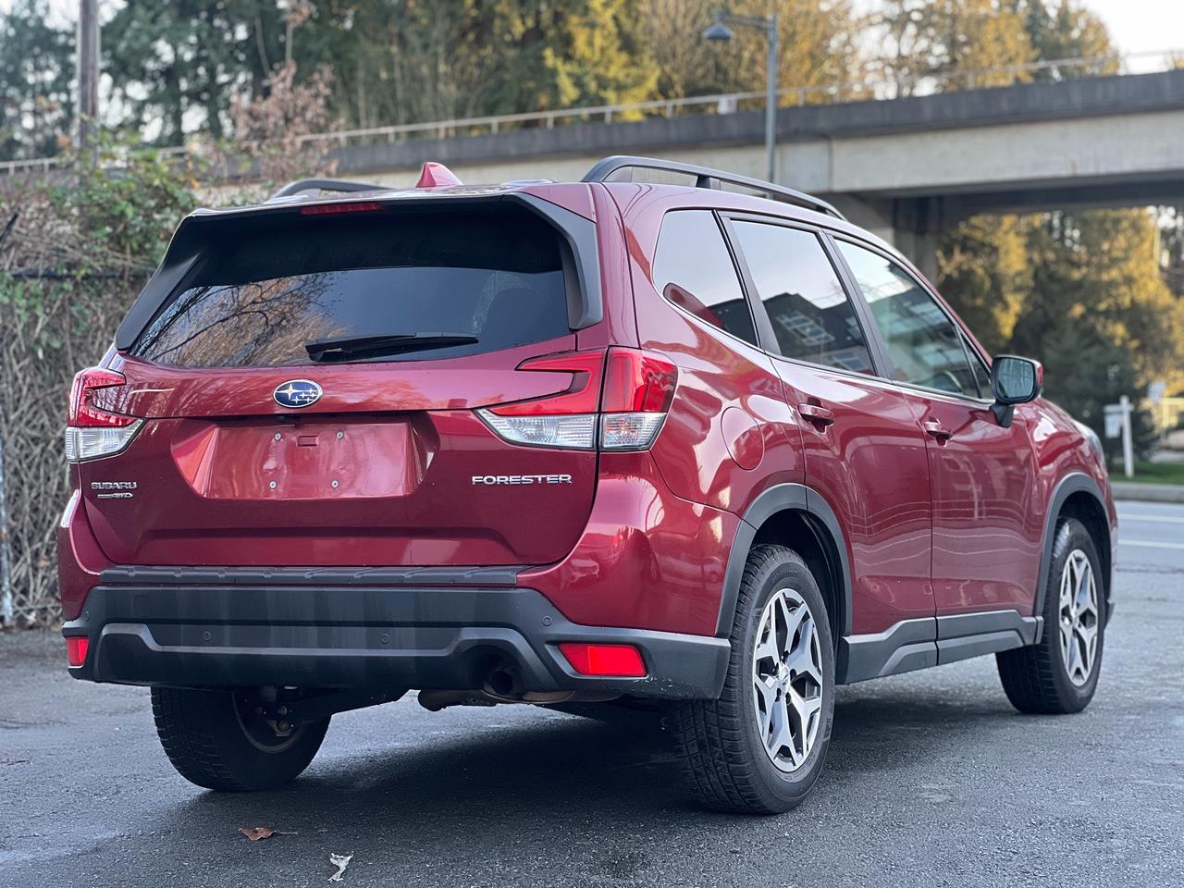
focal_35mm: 77
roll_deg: -0.6
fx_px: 2634
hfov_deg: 25.3
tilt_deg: +1.8
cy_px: 444
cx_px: 592
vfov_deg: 19.1
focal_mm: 9
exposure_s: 1/121
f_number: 2.8
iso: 125
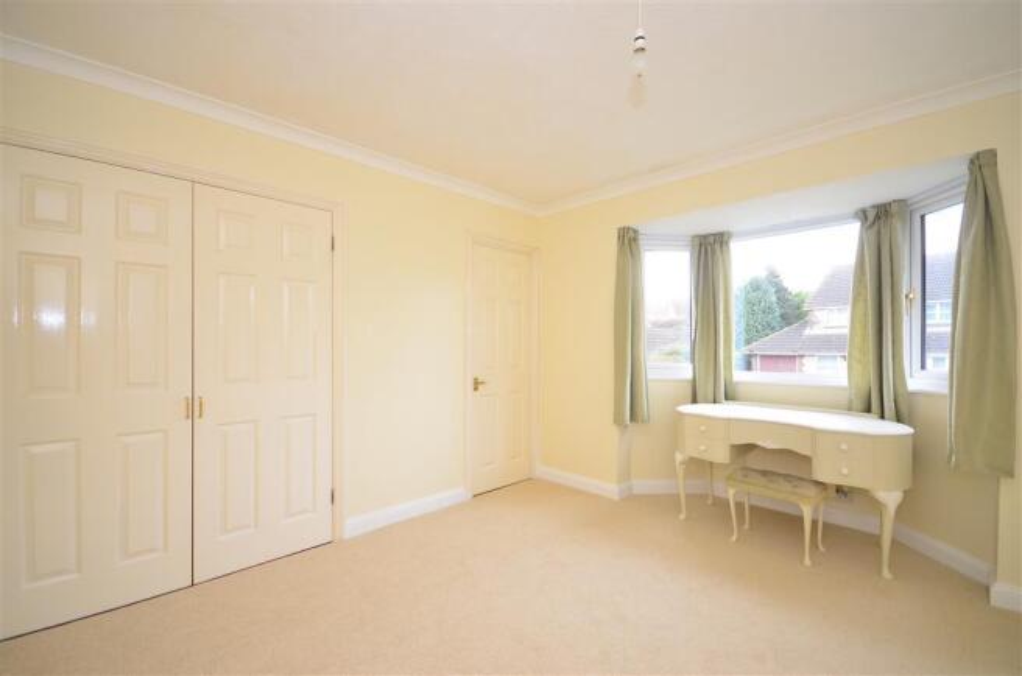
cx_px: 511
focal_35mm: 15
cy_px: 338
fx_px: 425
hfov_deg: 100.5
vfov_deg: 77.0
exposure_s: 1/5
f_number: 5
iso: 200
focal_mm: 10
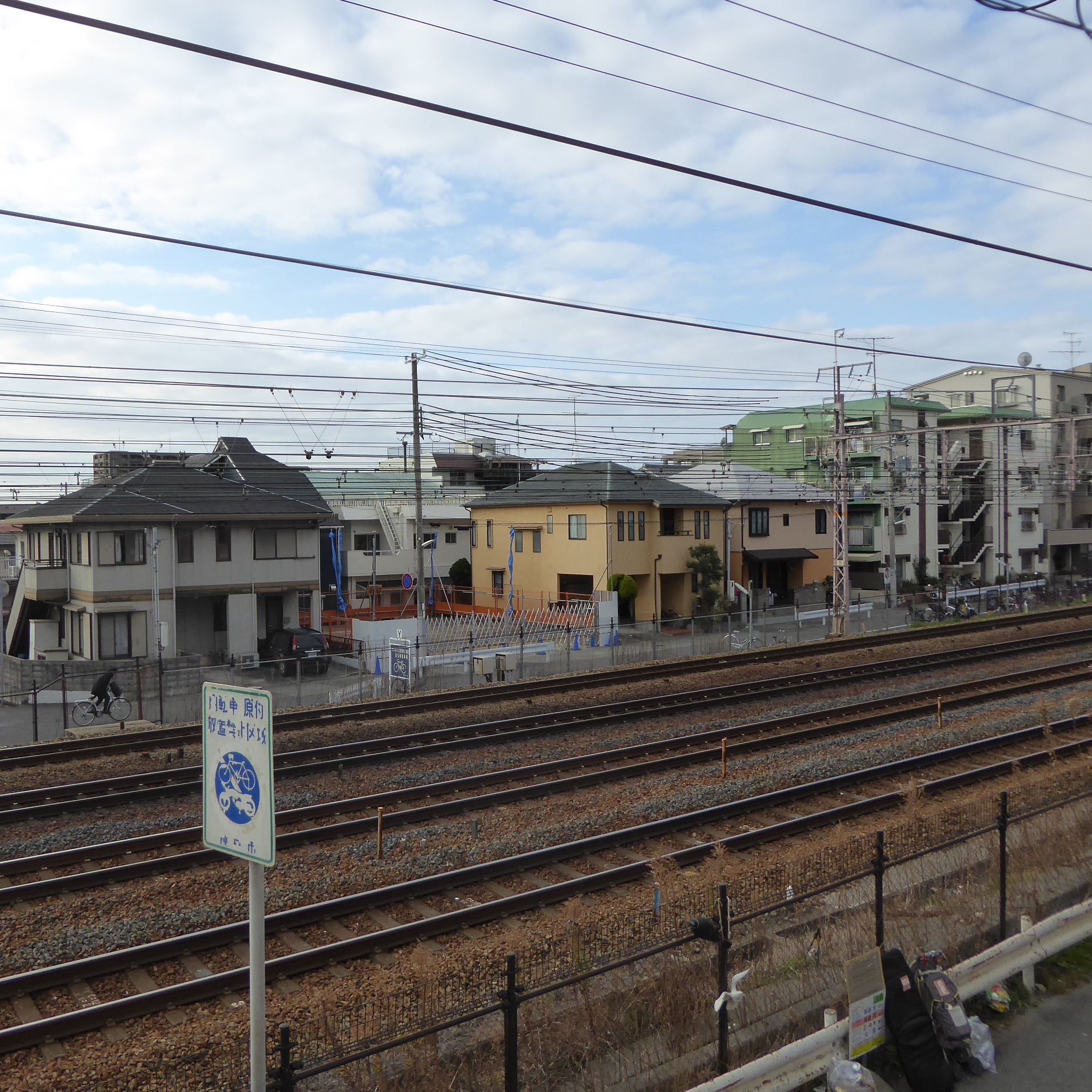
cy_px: 551
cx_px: 400
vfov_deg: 54.0
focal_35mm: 30
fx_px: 1071
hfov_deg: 53.4
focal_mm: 4.3
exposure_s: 1/800
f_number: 3.3
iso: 160
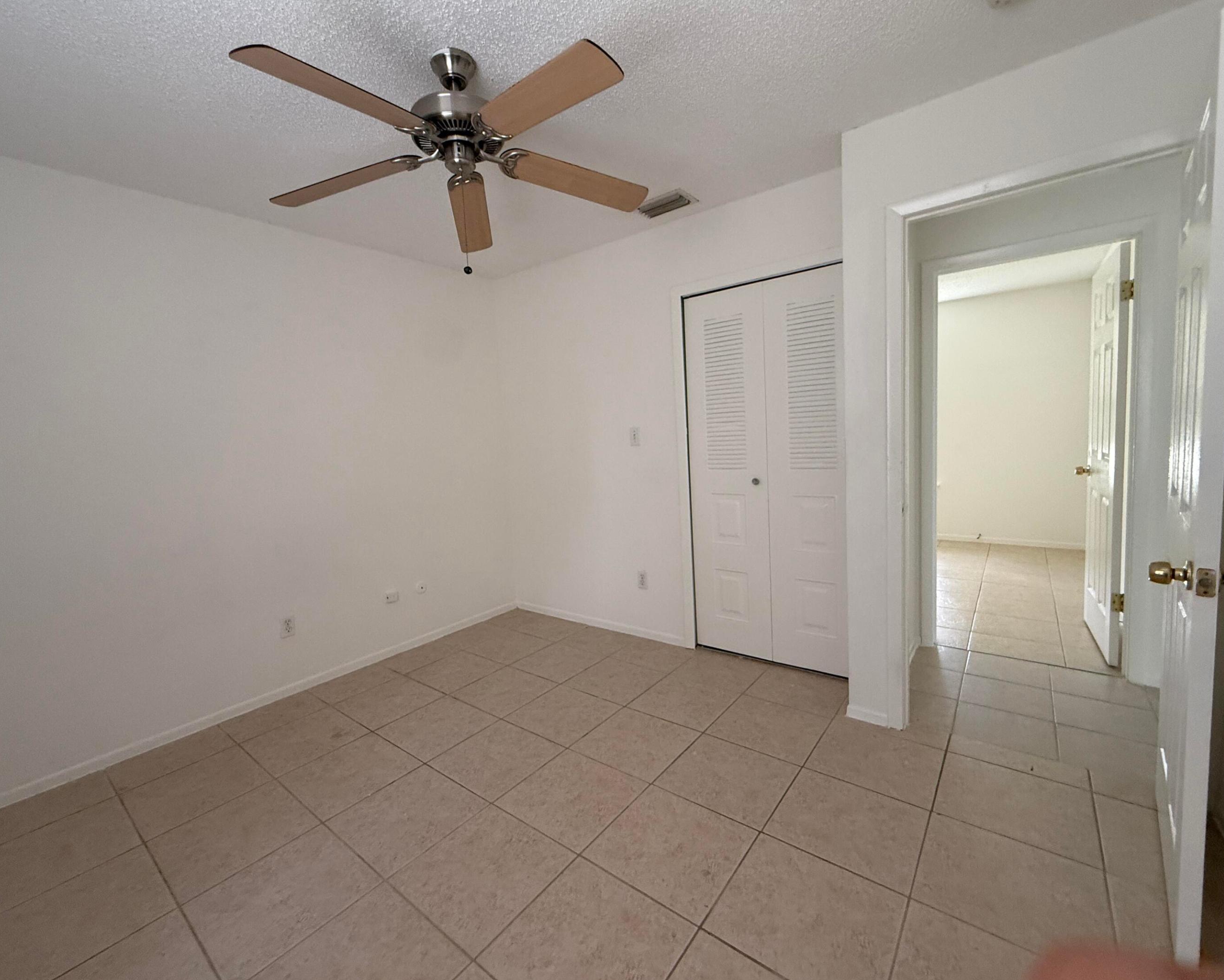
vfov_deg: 84.0
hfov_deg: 96.8
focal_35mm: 15
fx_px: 543
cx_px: 588
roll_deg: +3.1
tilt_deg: -4.5
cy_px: 480
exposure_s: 1/99
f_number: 2.2
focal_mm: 2.22
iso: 320
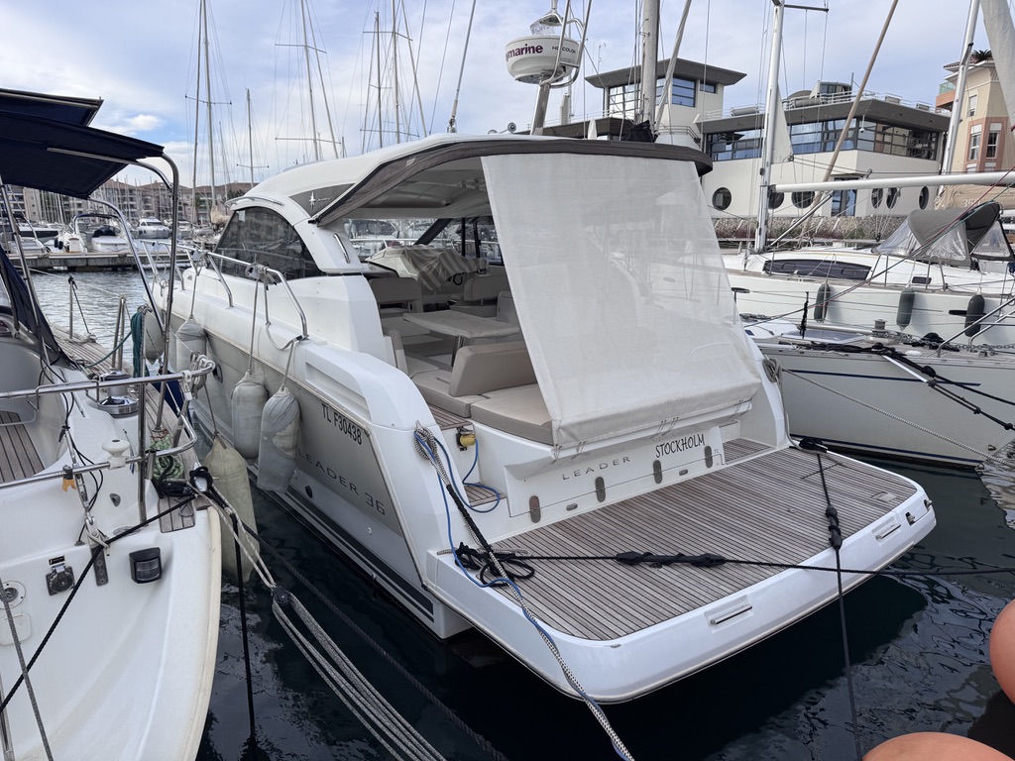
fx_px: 704
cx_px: 508
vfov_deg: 56.8
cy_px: 380
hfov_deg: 71.6
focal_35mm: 24
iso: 80
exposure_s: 1/2506
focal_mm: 6.76
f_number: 1.78
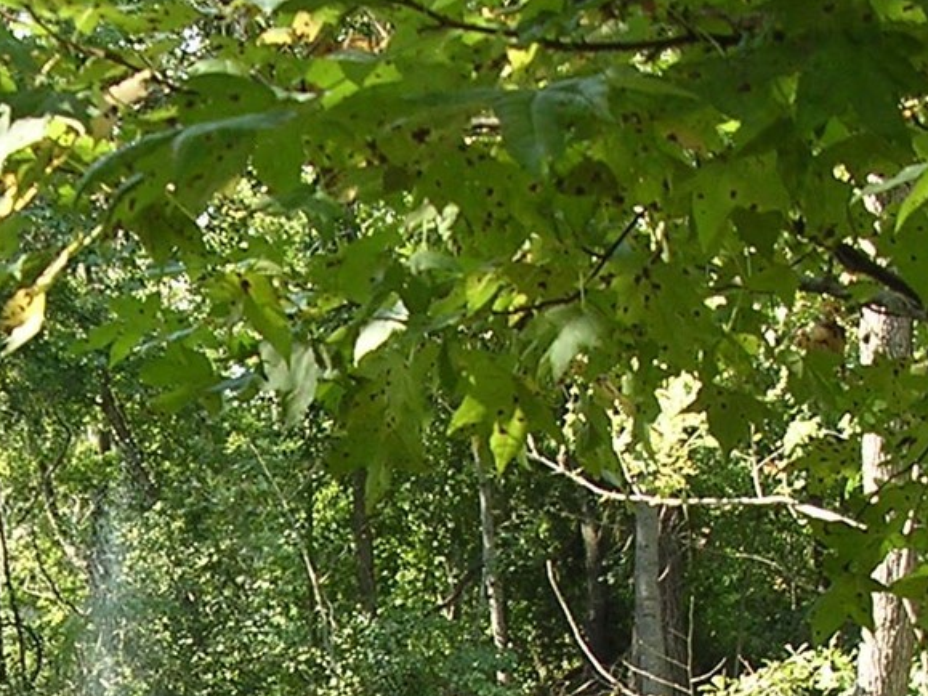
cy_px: 880
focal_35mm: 105
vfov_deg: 13.6
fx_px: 2814
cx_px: 109
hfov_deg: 18.4
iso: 100
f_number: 2.8
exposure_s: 1/129
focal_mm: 5.8
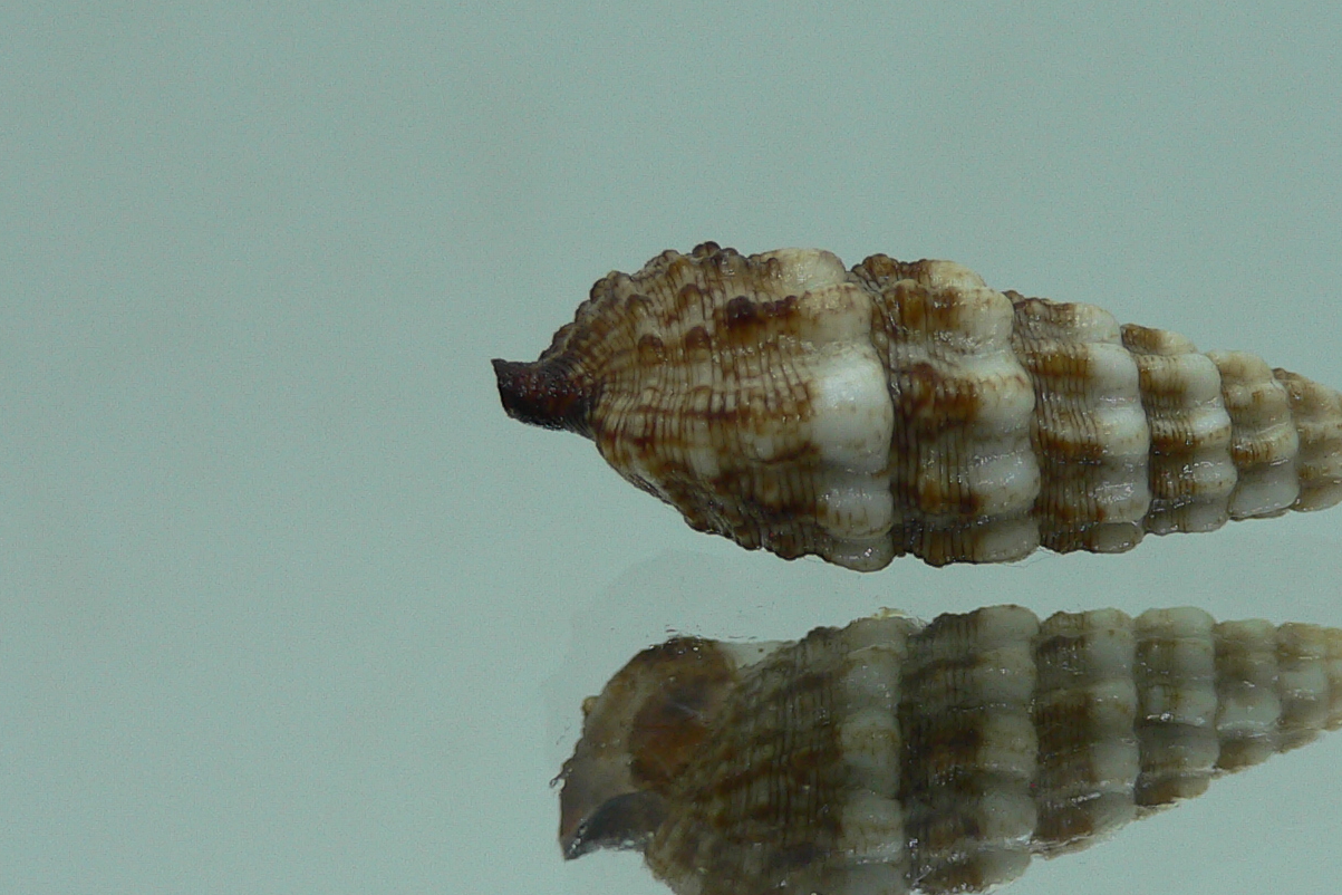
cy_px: 619
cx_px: 907
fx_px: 2274
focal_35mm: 61
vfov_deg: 22.1
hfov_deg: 32.6
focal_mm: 4.6
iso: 80
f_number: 2.8
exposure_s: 1/60
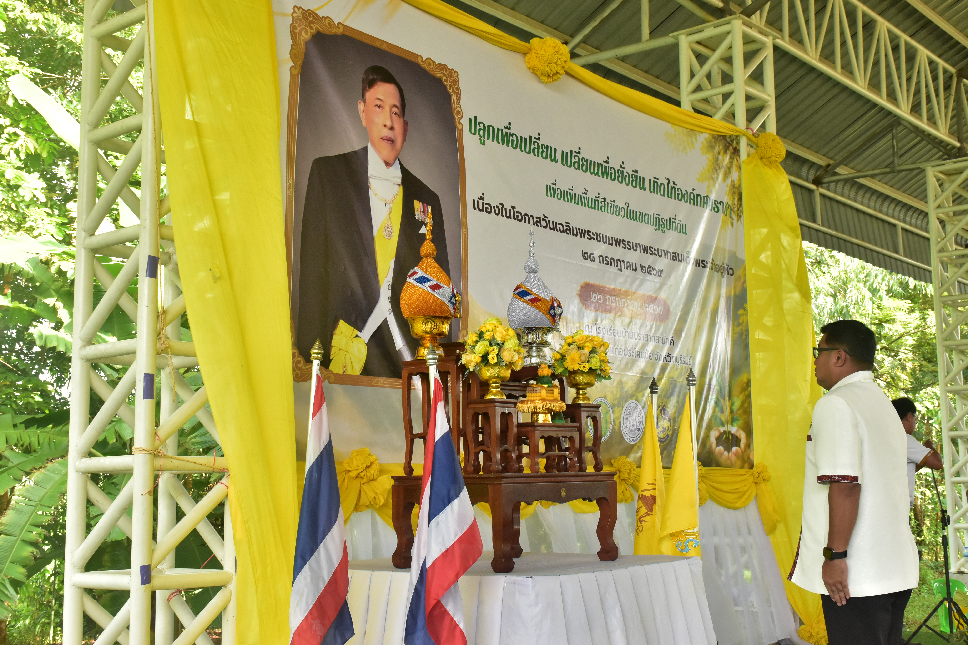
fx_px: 1291
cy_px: 322
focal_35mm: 48
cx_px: 484
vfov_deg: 28.1
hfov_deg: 41.1
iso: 1250
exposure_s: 1/250
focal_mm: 32
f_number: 8
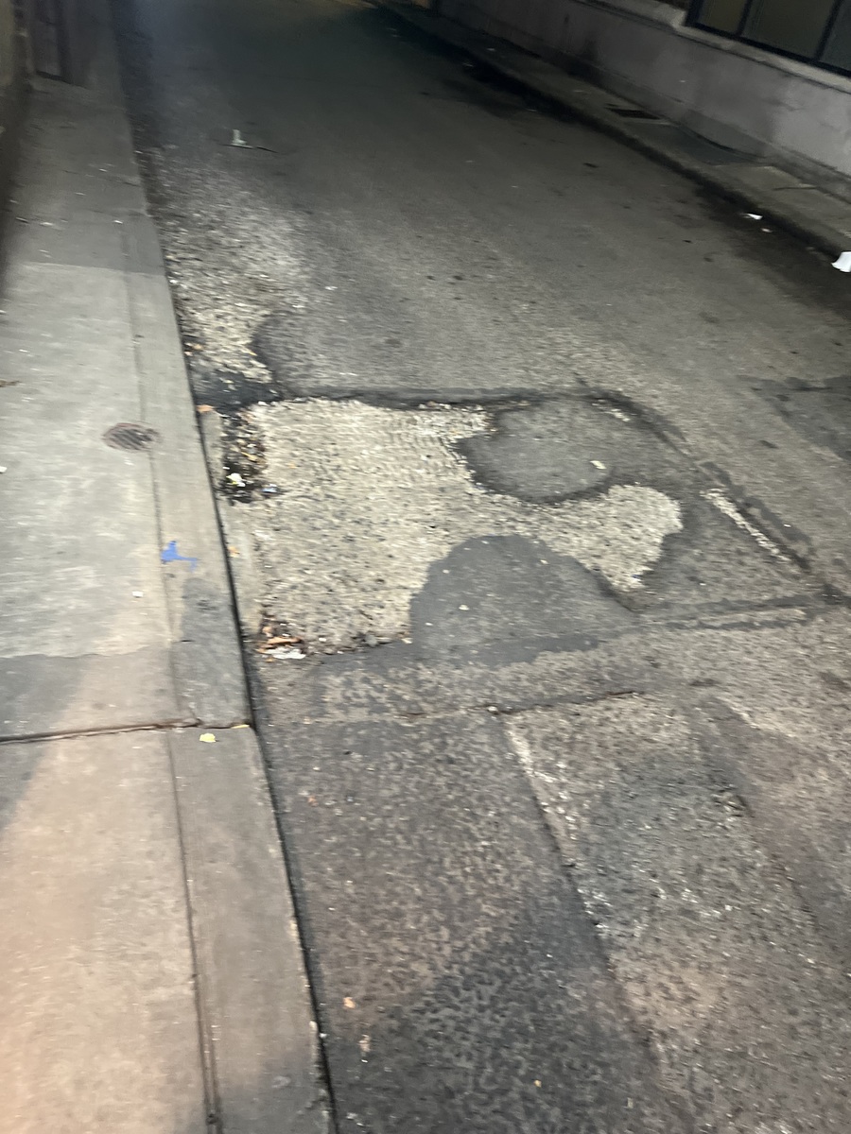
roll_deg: -7.2
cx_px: 426
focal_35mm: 26
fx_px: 852
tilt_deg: -33.9
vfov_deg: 67.3
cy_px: 567
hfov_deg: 53.1
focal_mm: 5.7
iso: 400
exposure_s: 1/40
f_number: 1.5
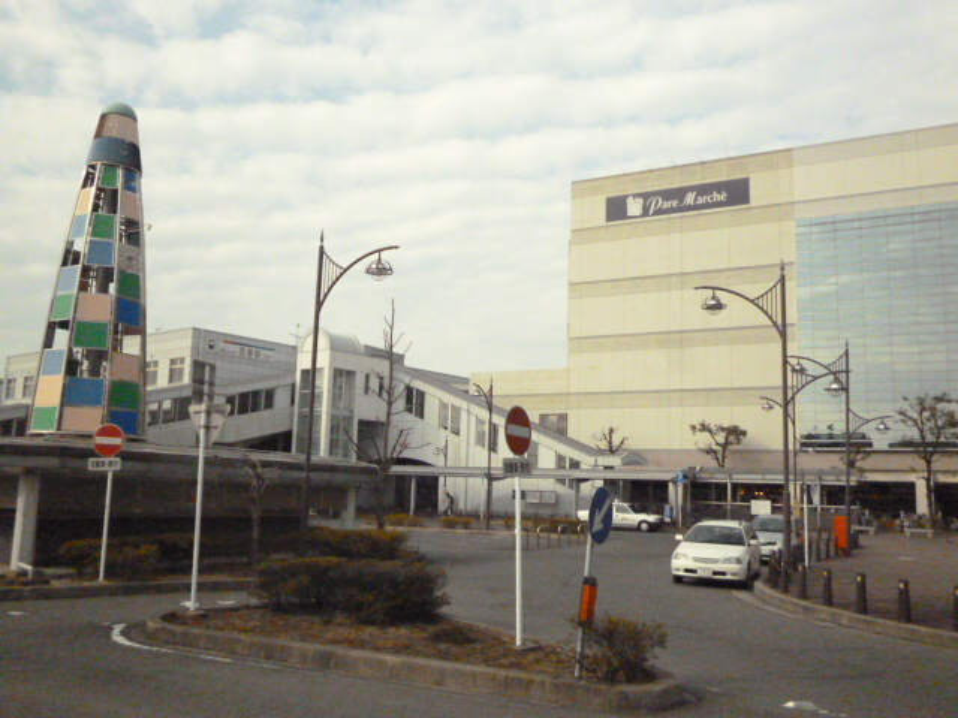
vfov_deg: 44.2
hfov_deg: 56.8
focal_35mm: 32
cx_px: 479
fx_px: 886
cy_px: 359
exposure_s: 1/1300
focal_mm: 5.7
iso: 1600
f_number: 10
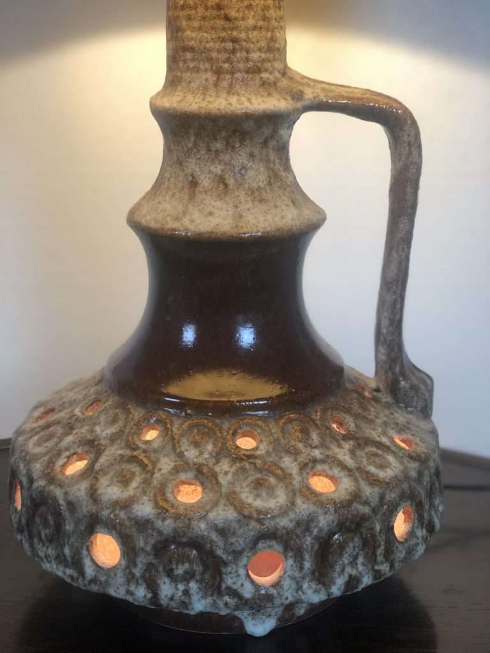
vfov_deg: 36.8
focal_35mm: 52
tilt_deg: -16.6
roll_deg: -0.6
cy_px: 326
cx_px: 245
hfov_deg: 28.0
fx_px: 981
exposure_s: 1/50
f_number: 2.4
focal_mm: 6
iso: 50
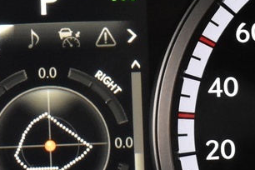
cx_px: 49
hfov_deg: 11.2
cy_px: 58
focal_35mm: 183
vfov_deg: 7.5
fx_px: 1294
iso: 2200
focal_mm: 23
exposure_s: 1/40
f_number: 3.8
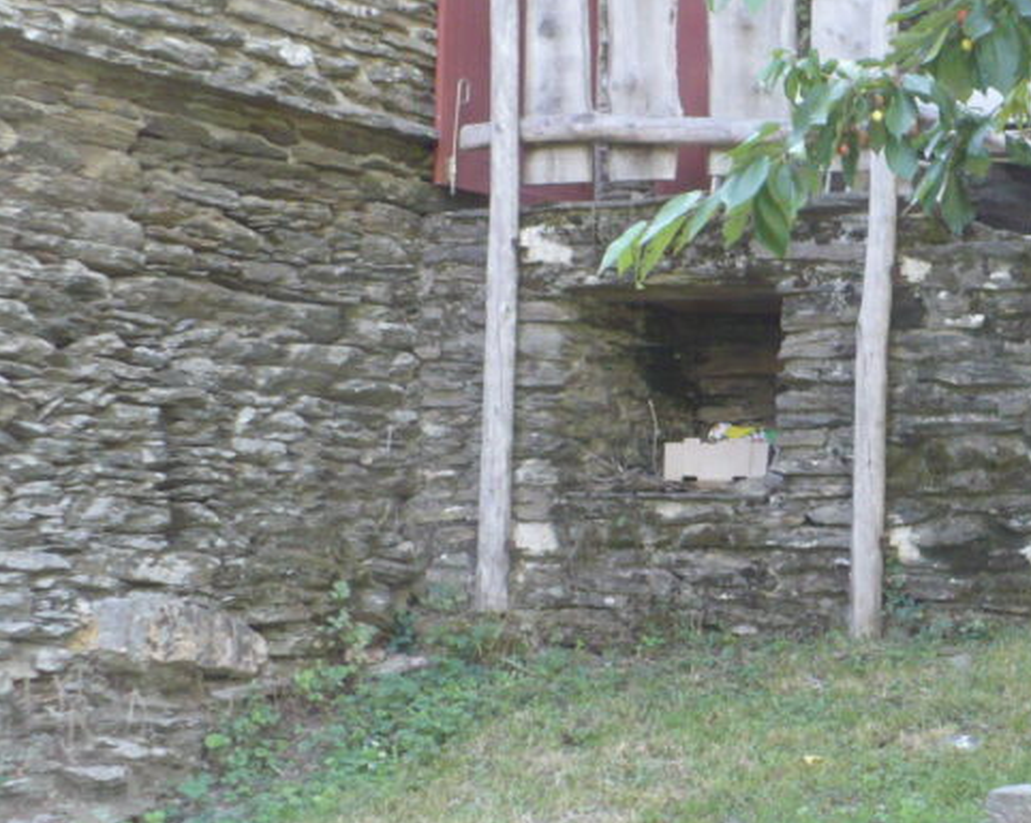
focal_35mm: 90
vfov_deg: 17.1
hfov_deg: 20.4
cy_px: 340
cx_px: 1108
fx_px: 2745
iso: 200
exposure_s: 1/30
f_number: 2.8
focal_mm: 6.1
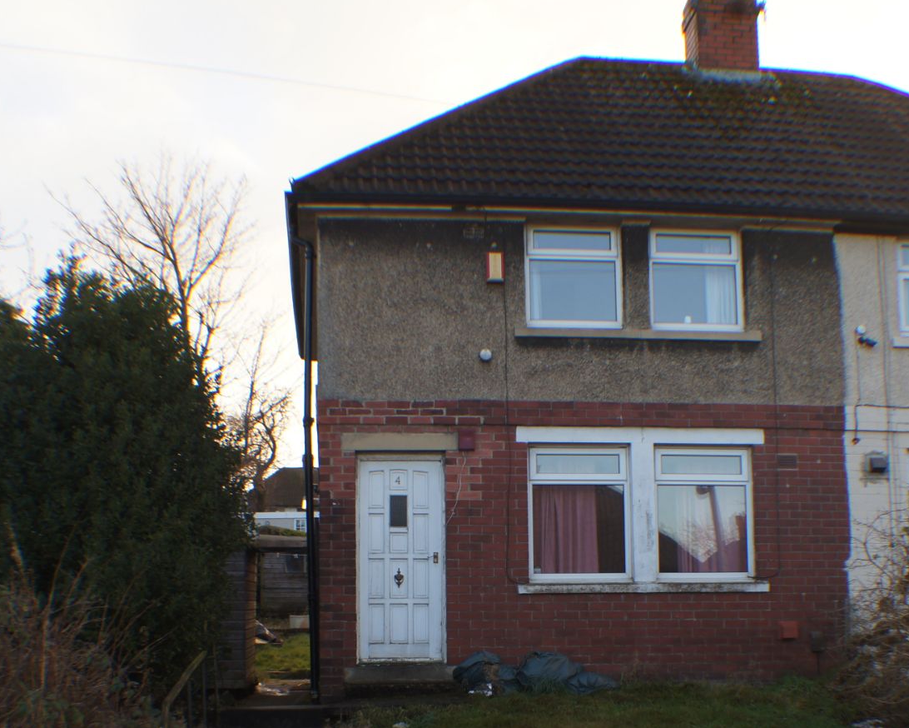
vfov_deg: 25.9
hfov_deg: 32.4
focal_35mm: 58
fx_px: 1561
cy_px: 545
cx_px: 513
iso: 100
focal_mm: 22
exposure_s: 1/80
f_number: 5
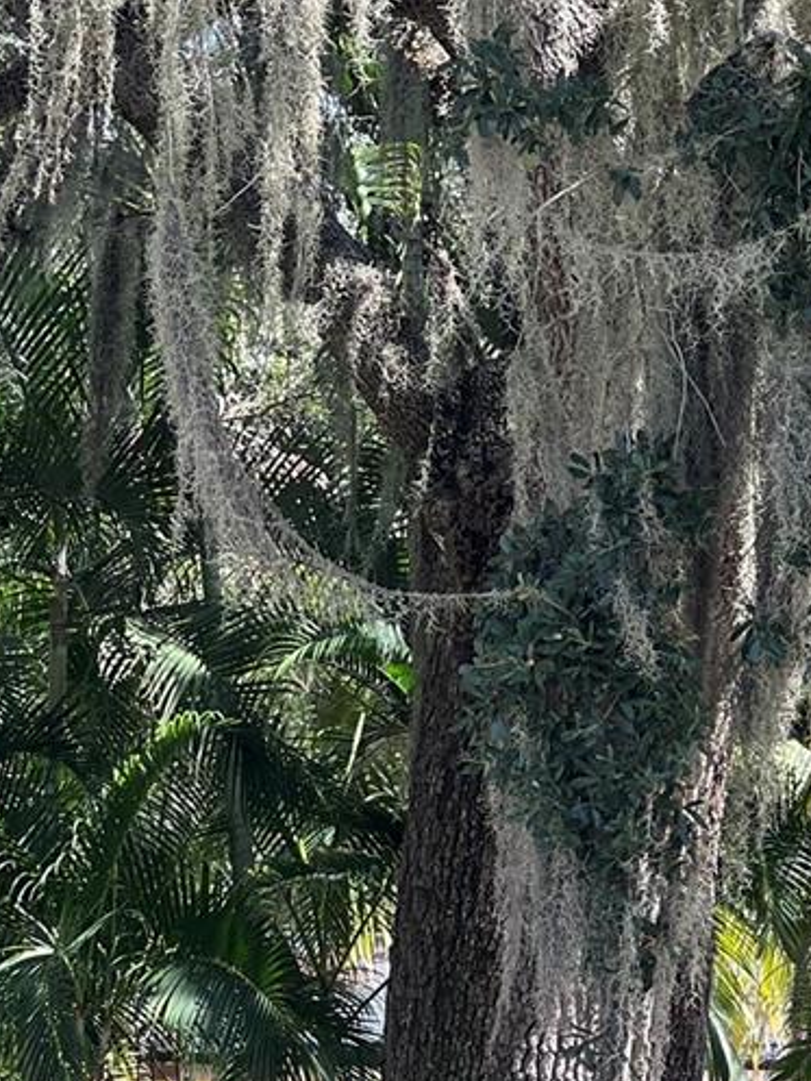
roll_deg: +1.9
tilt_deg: +8.8
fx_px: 5808
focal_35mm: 186
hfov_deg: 8.0
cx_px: 391
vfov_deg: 10.6
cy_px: 674
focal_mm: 9
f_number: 2.8
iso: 40
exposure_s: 1/121
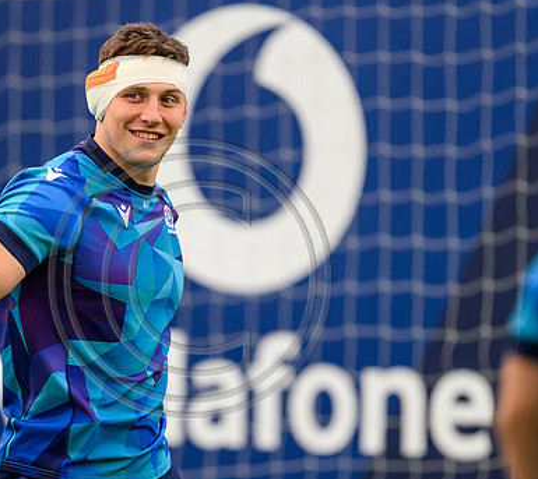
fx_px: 13522
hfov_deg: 2.3
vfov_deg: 2.0
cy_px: 272
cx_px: 165
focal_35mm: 812
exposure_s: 1/3200
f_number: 2.8
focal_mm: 400
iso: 5000
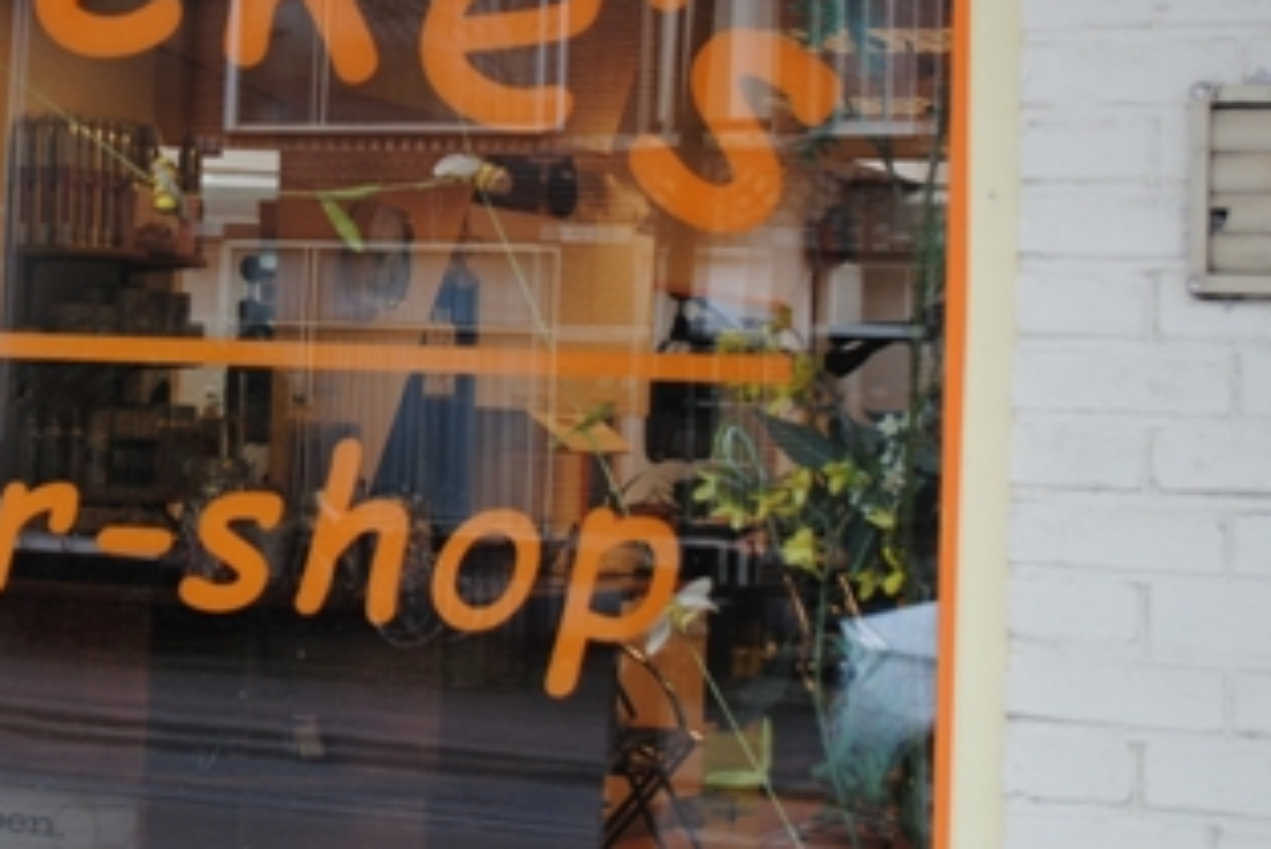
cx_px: 45
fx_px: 3144
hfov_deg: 22.1
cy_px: 158
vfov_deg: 15.3
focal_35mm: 89
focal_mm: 29
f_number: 4.5
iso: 200
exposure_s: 1/80
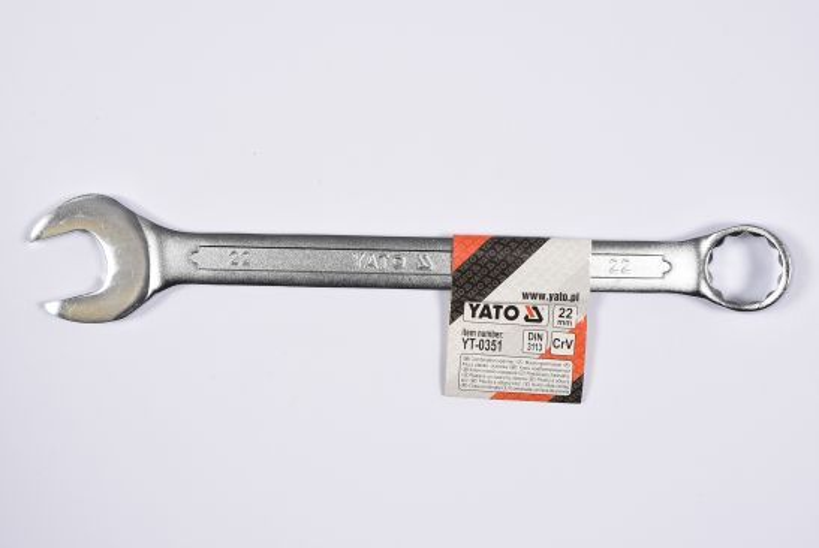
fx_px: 1708
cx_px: 410
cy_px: 274
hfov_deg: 27.0
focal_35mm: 75
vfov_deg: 18.2
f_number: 14
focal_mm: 50
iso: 250
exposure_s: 1/125
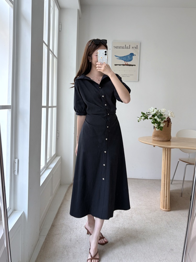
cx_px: 98
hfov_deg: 53.1
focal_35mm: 26
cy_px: 131
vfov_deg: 67.3
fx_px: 196
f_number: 1.6
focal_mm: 5.96
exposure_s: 1/120
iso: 50
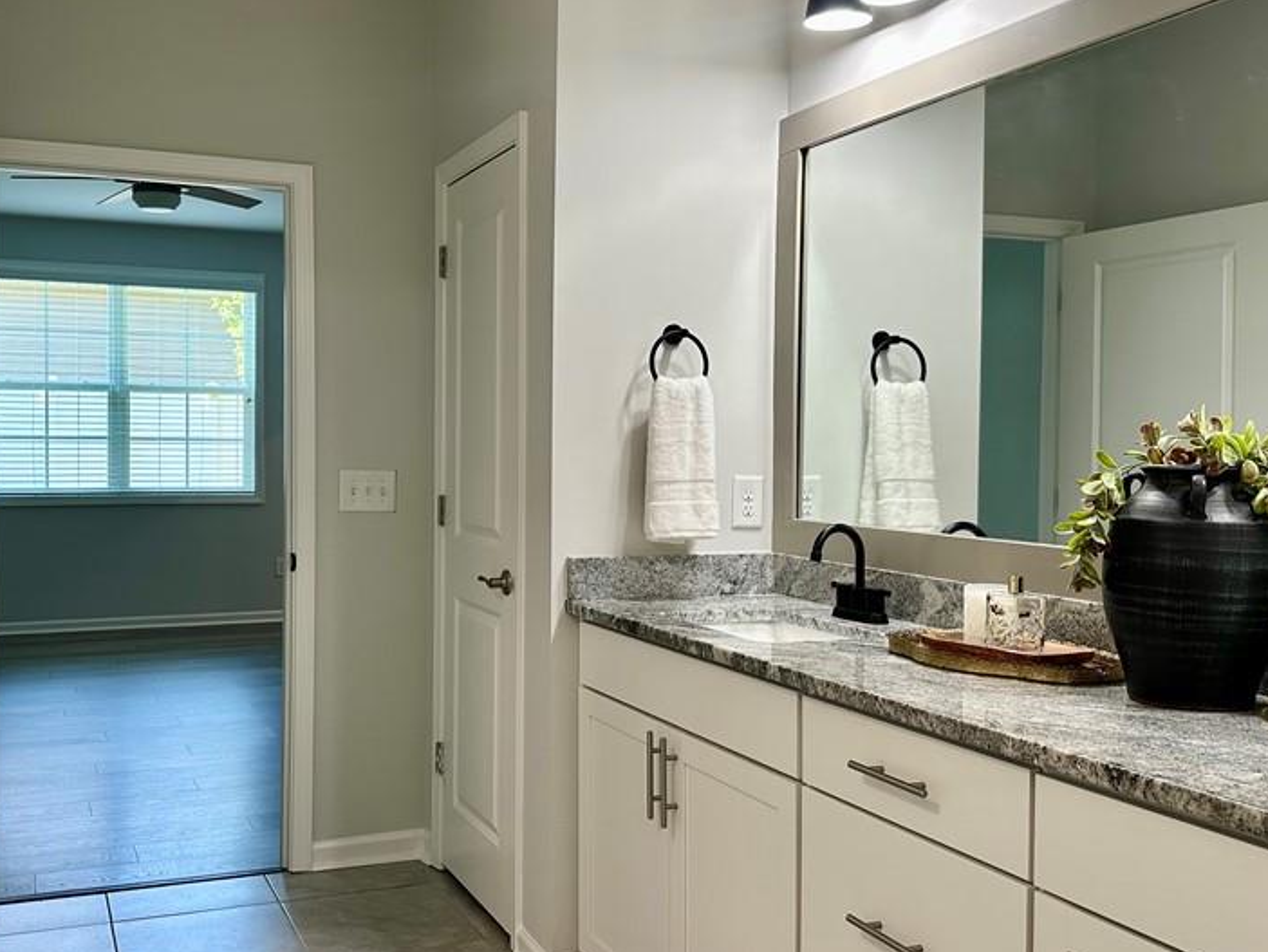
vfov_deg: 40.7
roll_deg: -0.2
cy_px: 455
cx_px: 497
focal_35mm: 35
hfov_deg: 52.2
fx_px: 1283
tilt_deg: -1.2
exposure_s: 1/120
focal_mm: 6.86
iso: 100
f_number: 1.78
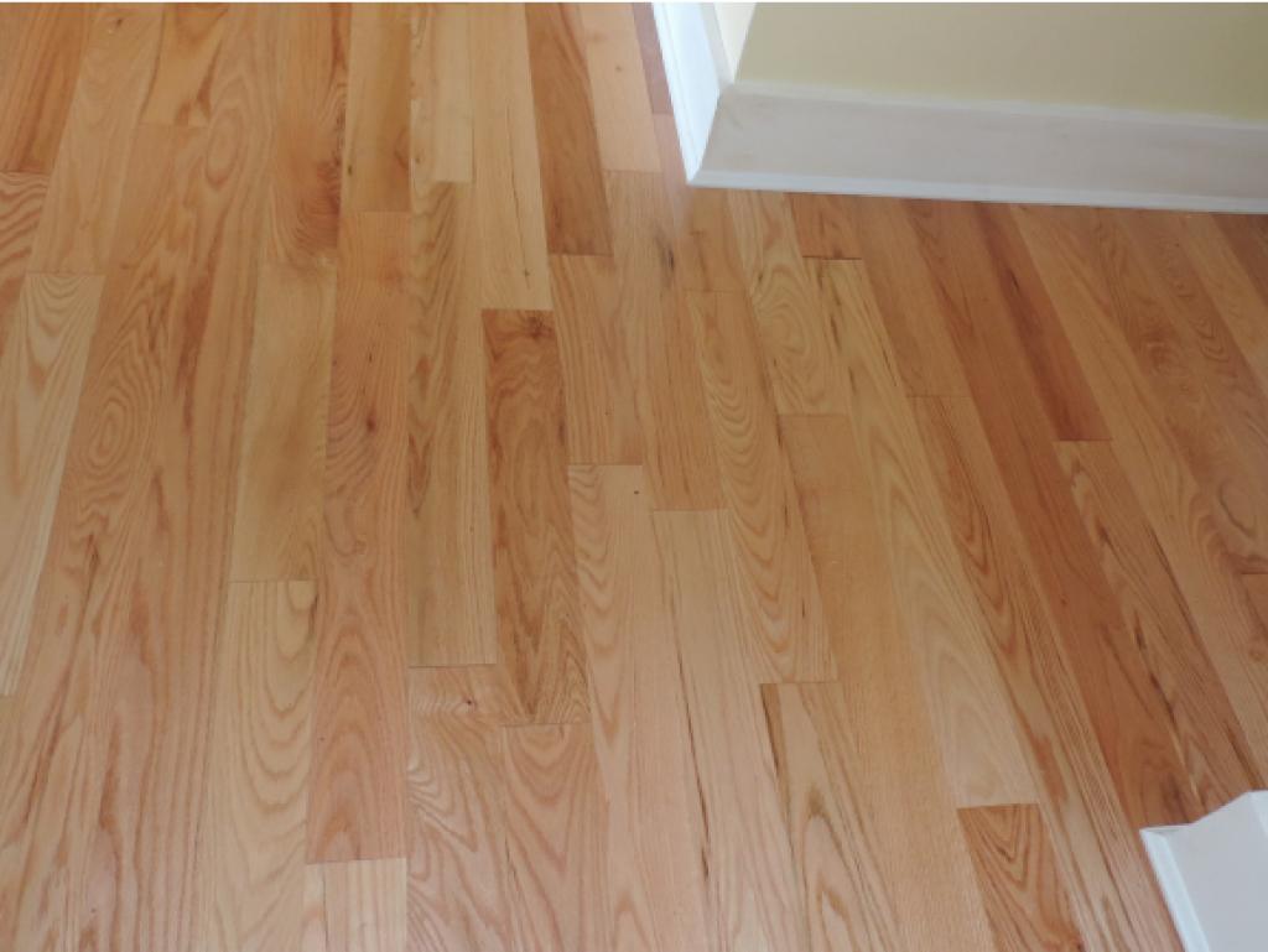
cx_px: 634
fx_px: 1099
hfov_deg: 59.9
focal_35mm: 30
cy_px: 476
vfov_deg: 46.8
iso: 560
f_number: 3.1
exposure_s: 1/40
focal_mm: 5.3
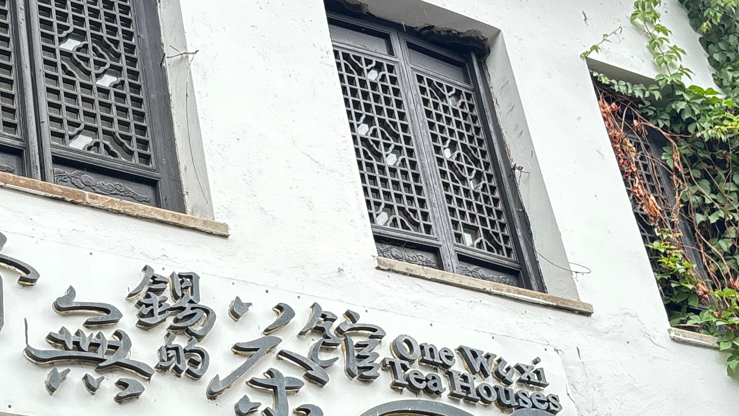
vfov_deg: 16.8
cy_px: 440
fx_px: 1372
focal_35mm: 70
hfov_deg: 29.9
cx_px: 244
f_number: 1.6
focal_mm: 5.96
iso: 50
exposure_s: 1/378
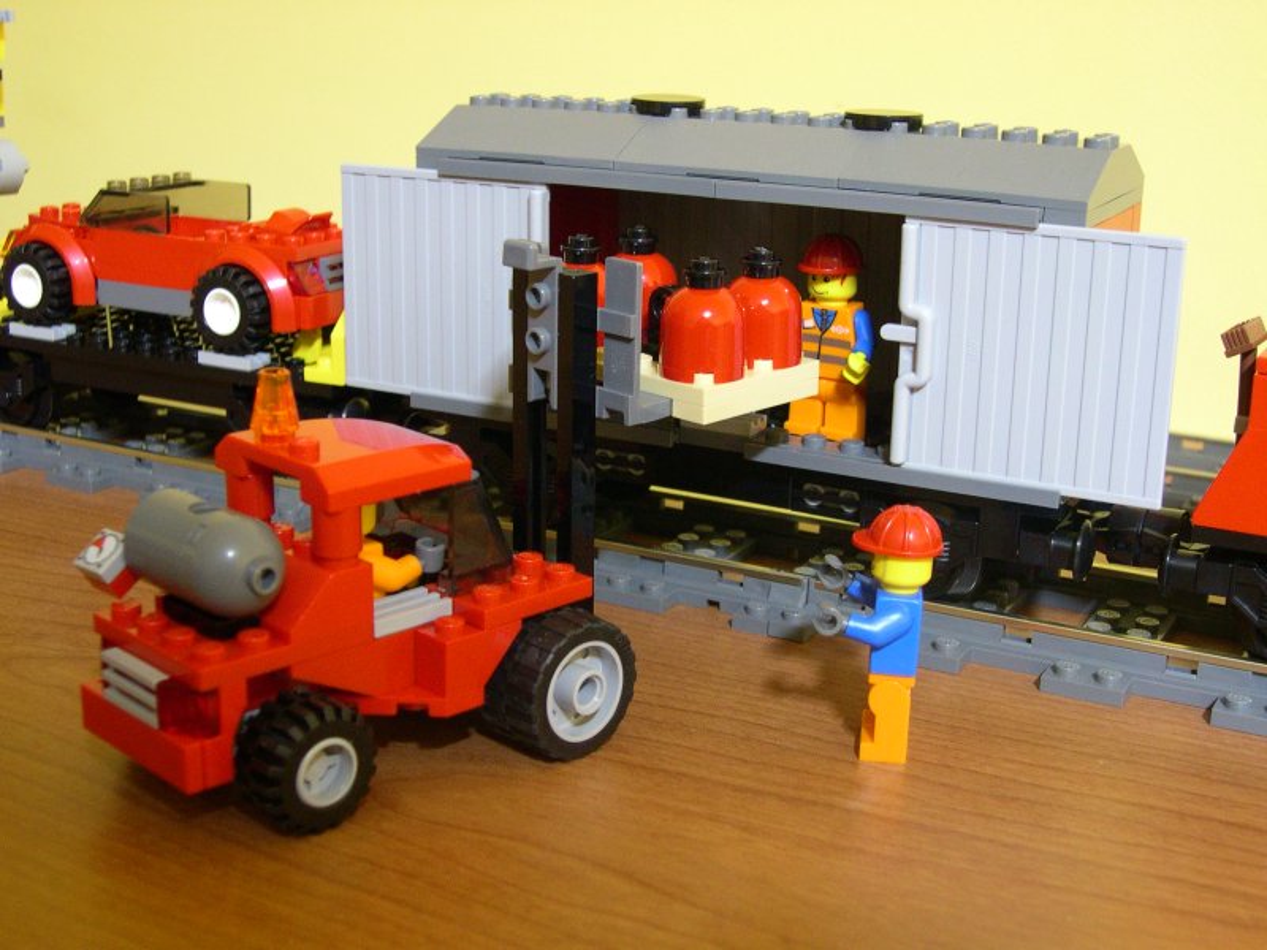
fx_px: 1720
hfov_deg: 40.4
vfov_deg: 30.9
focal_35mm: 47
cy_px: 475
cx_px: 634
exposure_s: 1/2.3
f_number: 3.1
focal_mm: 10.1
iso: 400
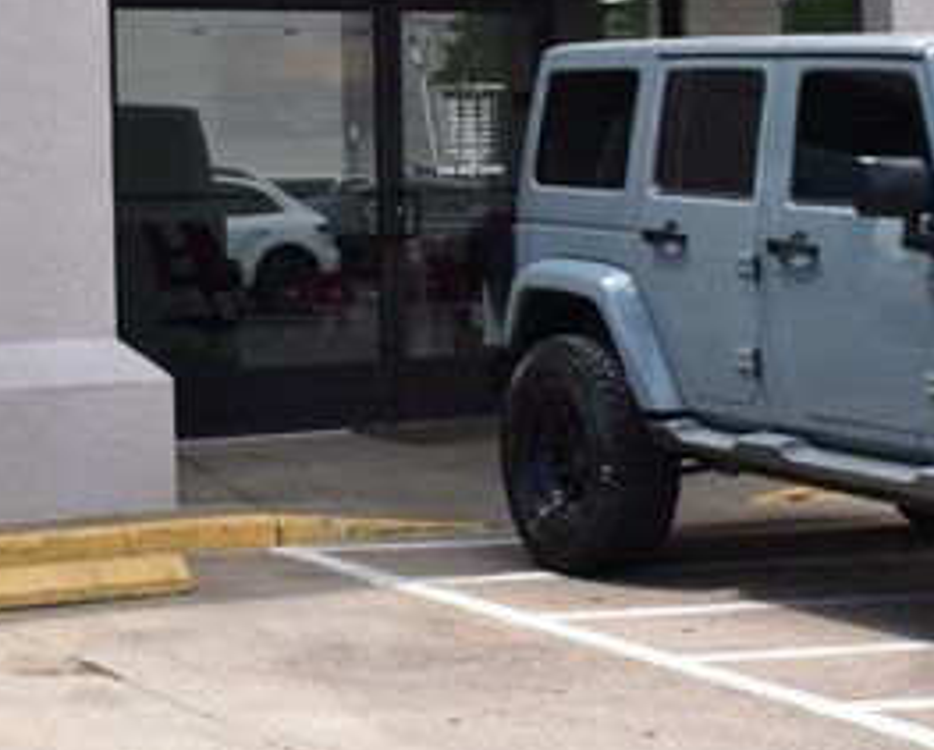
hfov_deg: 19.3
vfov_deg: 15.5
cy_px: 167
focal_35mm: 99
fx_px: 2744
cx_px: 455
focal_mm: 29
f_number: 11
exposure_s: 1/400
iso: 400
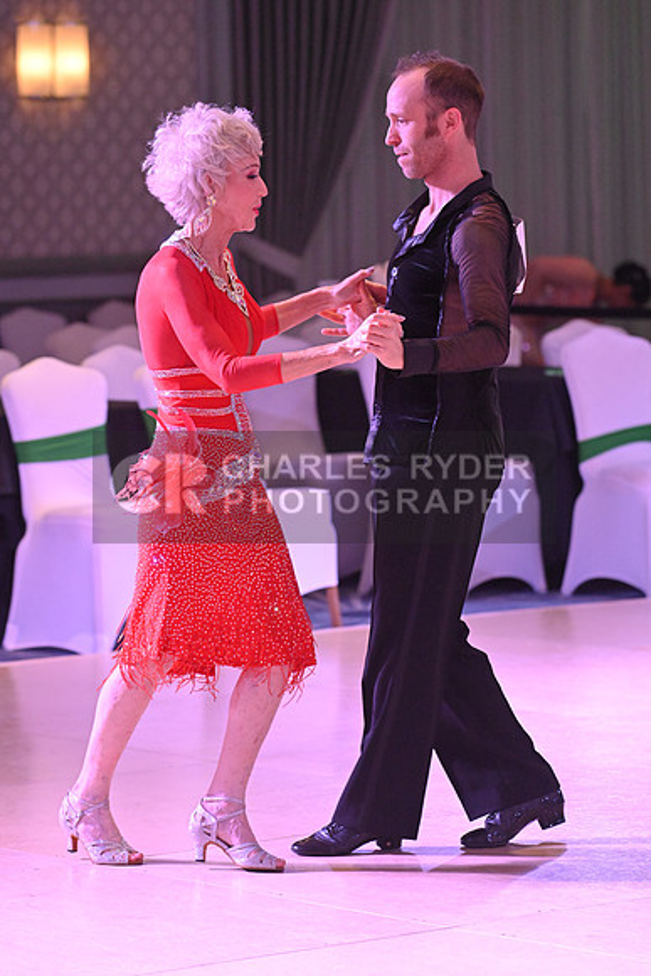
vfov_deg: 12.1
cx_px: 326
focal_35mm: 170
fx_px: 4608
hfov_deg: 8.1
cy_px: 488
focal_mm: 170
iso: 5000
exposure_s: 1/400
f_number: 5.6
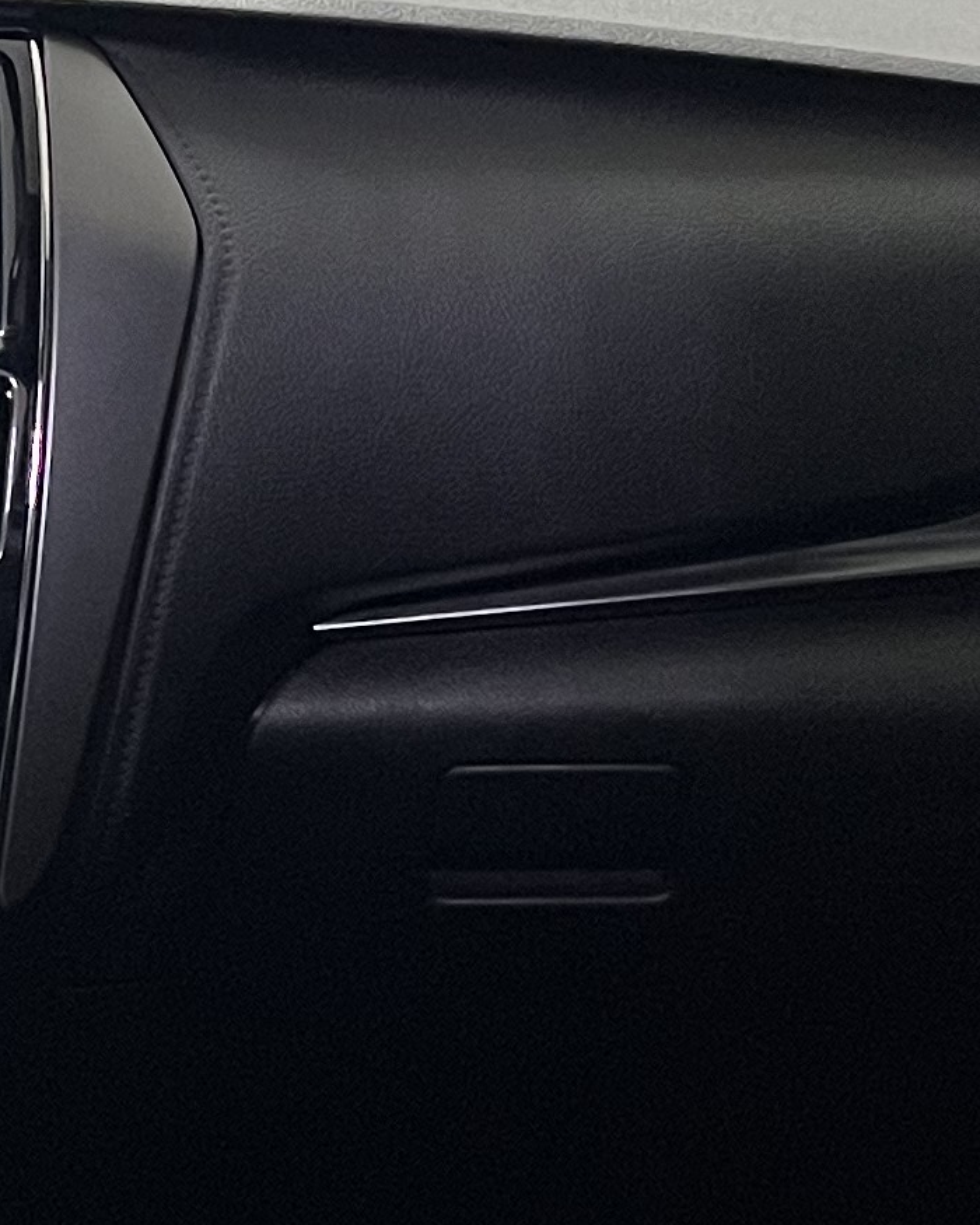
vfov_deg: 16.4
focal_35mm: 117
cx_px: -386
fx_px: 4242
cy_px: 447
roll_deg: -0.1
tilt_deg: -14.1
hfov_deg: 12.7
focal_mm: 5.1
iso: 400
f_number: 1.6
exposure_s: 1/60
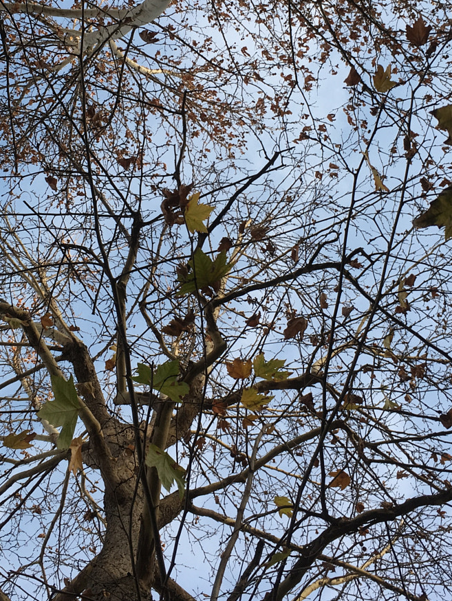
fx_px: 922
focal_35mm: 53
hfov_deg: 27.5
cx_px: 193
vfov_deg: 35.8
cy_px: 196
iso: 25
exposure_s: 1/100
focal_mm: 4.15
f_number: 2.2
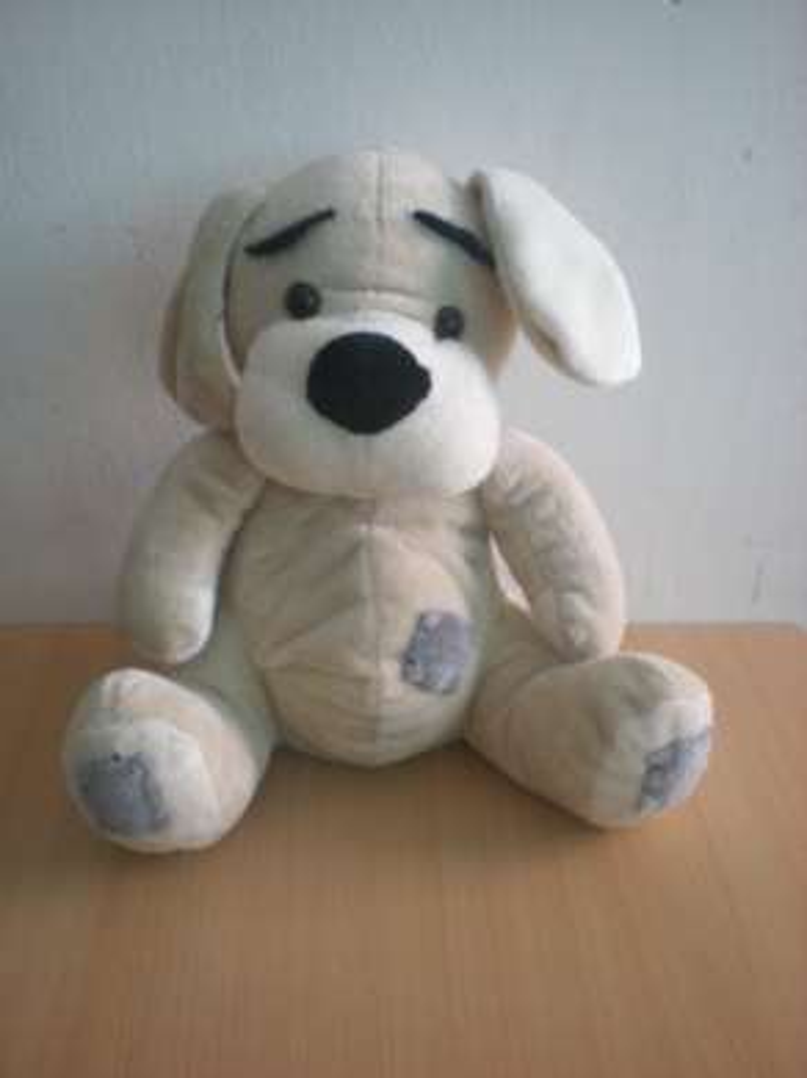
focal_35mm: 38
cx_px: 404
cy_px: 539
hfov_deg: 37.7
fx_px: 1182
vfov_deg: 49.0
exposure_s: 1/59.7
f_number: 3.1
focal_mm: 6.3
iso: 158
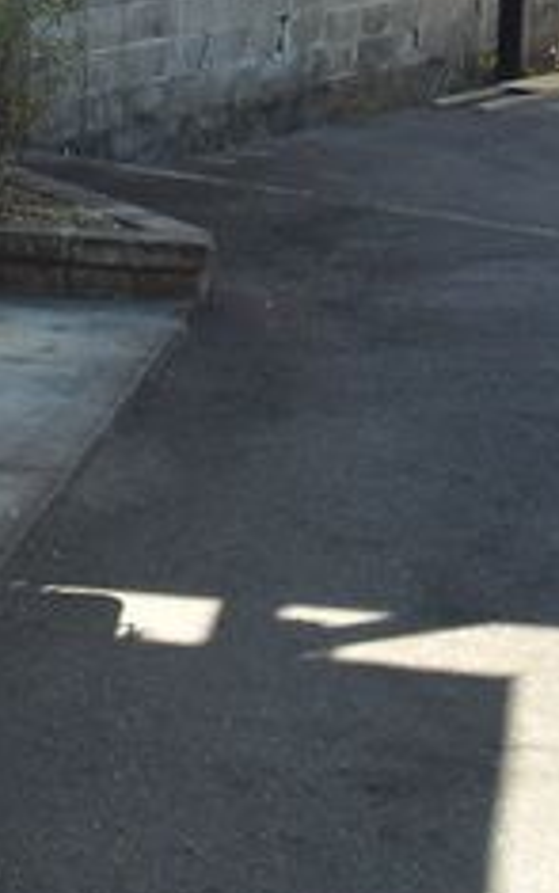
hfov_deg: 11.8
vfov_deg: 20.1
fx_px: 2460
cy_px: 38
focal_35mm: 101
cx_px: -494
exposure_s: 1/148
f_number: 2.8
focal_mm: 5.7
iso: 64
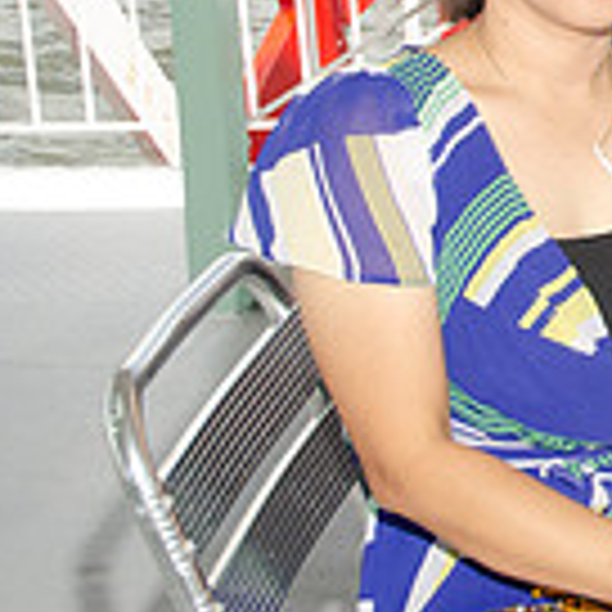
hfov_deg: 10.8
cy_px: -135
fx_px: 2920
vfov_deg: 11.7
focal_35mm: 146
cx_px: 1282
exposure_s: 1/250
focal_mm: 27
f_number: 8
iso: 250
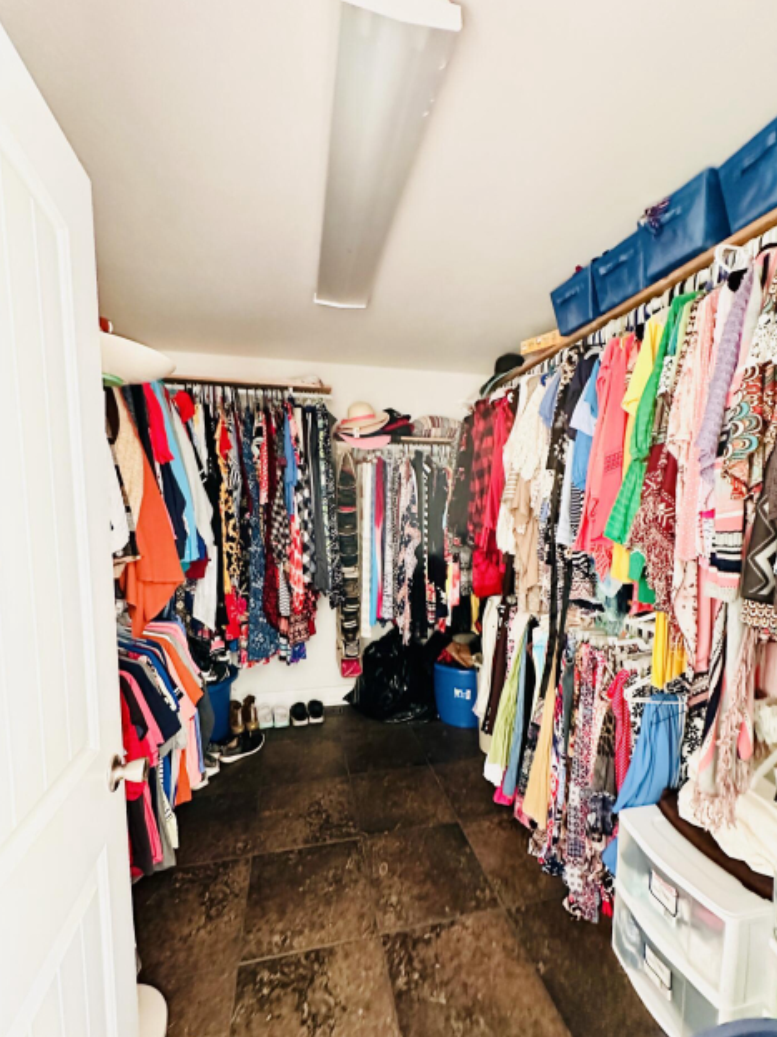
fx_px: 449
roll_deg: -0.5
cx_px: 399
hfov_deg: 81.7
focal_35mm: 15
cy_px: 547
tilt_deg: -5.0
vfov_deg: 98.1
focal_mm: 2.22
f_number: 2.2
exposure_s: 1/41
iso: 1250
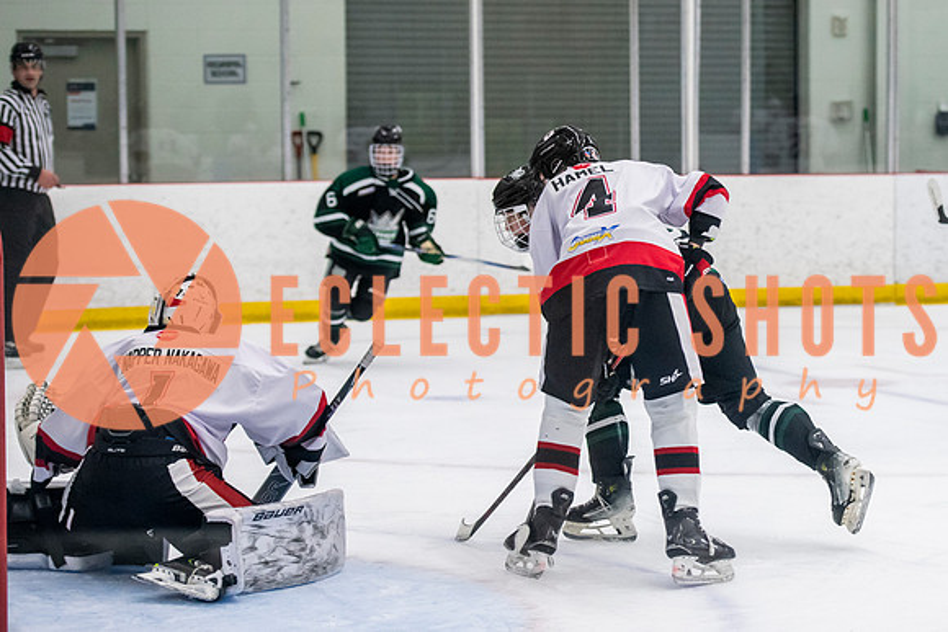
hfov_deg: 16.0
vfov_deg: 10.8
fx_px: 3359
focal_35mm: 128
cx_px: 705
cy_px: 301
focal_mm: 85
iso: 3200
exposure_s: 1/640
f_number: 3.2
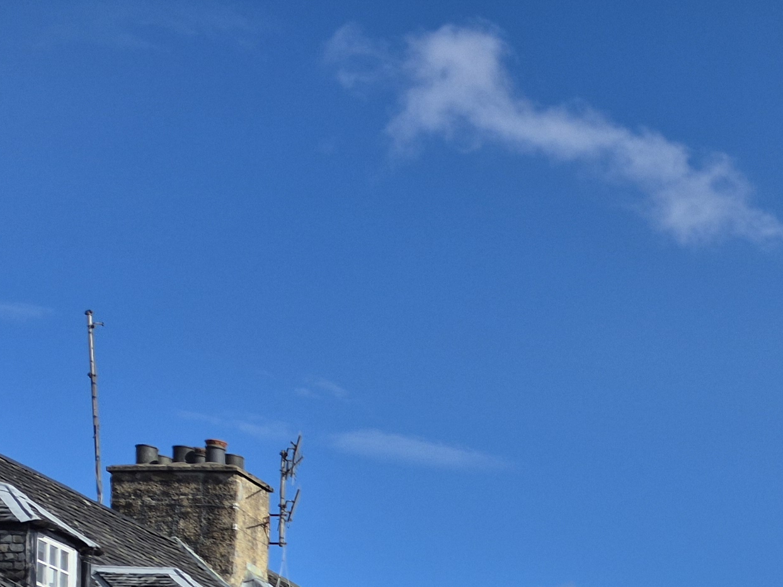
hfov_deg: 22.7
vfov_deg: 17.4
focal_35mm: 74
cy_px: 941
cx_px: 1090
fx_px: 1674
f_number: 1.8
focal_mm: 5.4
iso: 25
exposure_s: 1/2608
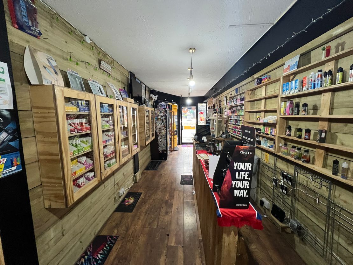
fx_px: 133
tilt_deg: -5.9
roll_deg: -0.2
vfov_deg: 89.9
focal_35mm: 13
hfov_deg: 106.2
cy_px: 132
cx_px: 176
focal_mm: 1.57
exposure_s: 1/50
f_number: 1.8
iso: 400
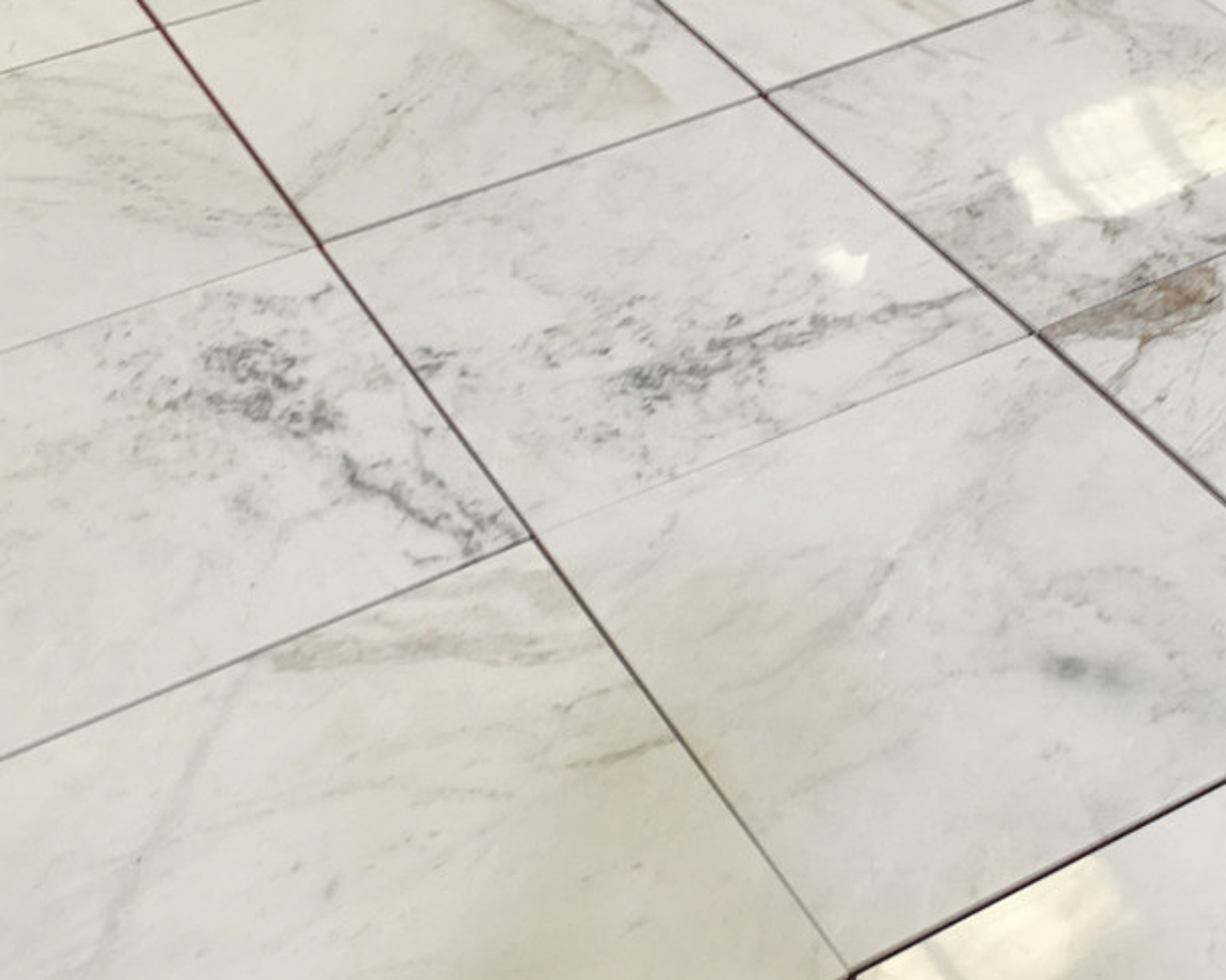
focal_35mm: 56
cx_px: 820
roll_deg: +3.0
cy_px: 475
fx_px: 2031
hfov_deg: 33.3
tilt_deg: -39.5
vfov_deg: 27.1
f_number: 2.2
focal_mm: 4.15
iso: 32
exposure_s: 1/50
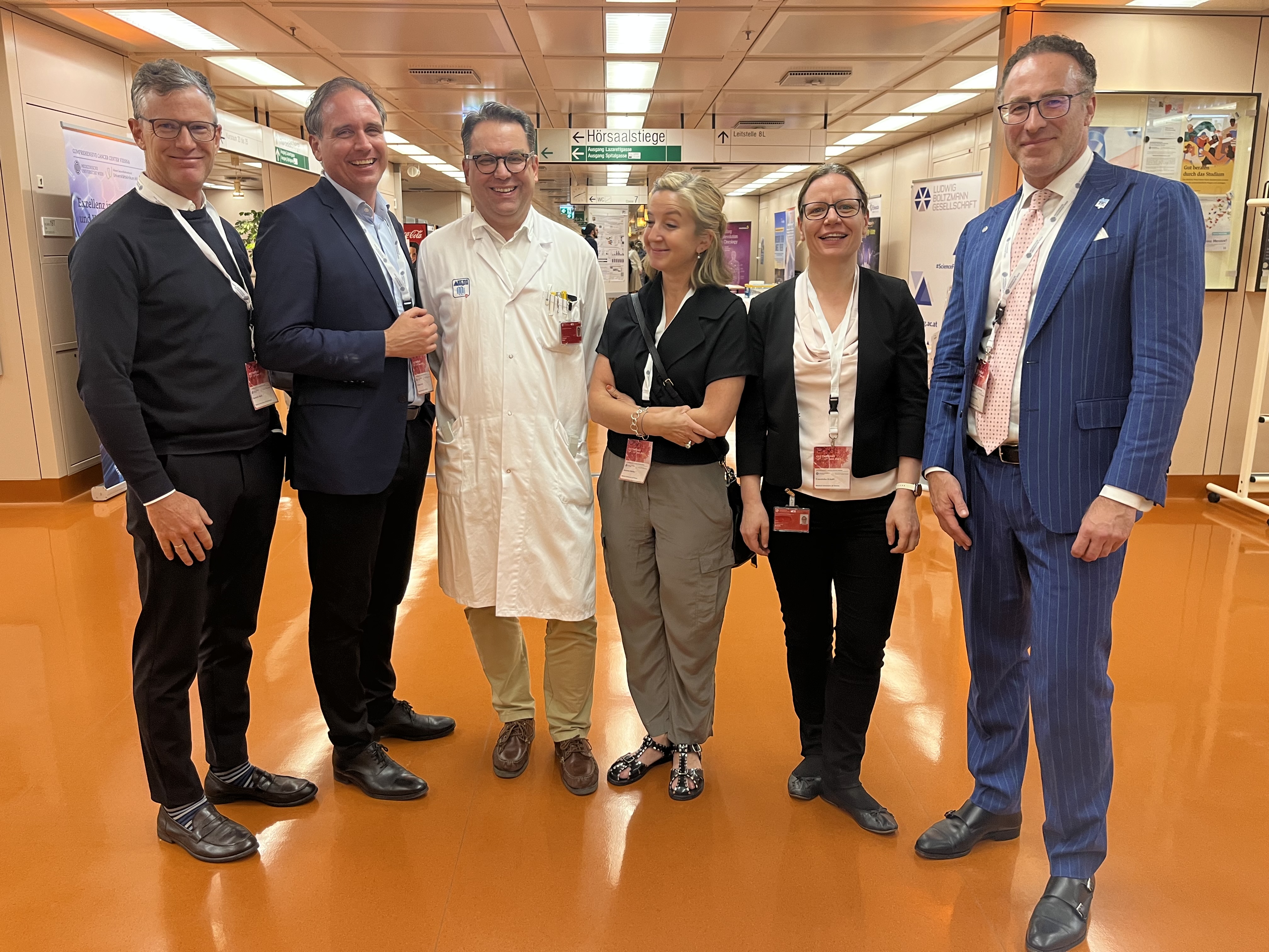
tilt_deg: -12.6
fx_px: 953
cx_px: 634
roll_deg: +1.4
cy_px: 476
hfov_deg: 67.3
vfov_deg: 53.1
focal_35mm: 26
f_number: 1.6
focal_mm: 5.1
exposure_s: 1/60
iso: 125
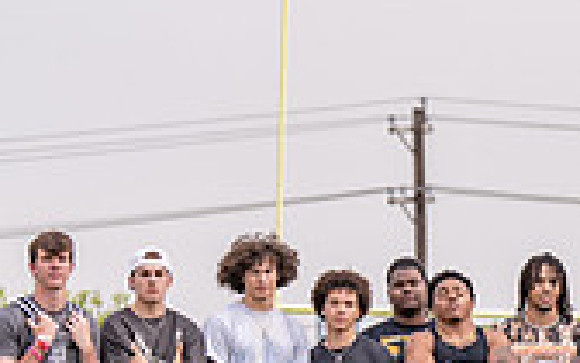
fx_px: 5169
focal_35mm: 327
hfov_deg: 6.4
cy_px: 425
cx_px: 832
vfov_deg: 4.0
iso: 100
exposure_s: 1/640
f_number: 2.8
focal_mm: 85
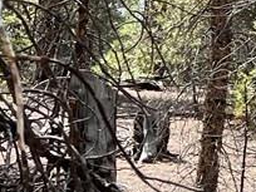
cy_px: -21
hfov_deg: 8.9
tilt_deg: +15.4
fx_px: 1509
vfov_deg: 7.2
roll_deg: -1.4
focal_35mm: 204
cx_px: 592
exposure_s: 1/1309
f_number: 1.6
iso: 50
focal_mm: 5.1
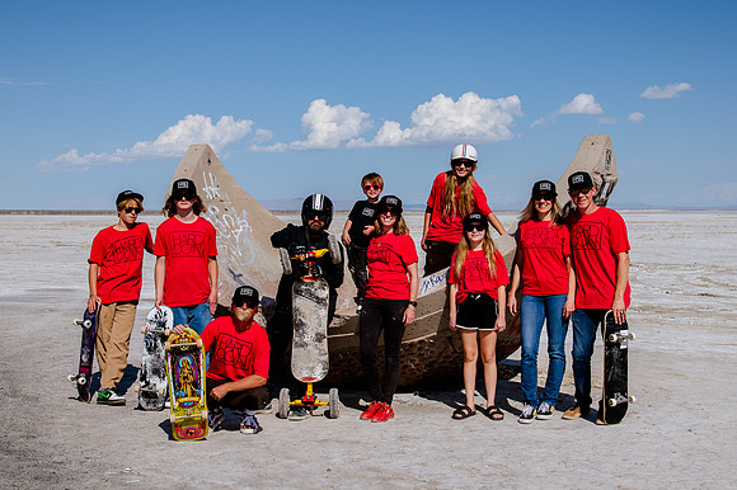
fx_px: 1131
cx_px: 391
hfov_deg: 36.1
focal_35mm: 55
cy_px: 229
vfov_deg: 24.5
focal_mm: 44
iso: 250
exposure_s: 1/1250
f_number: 10
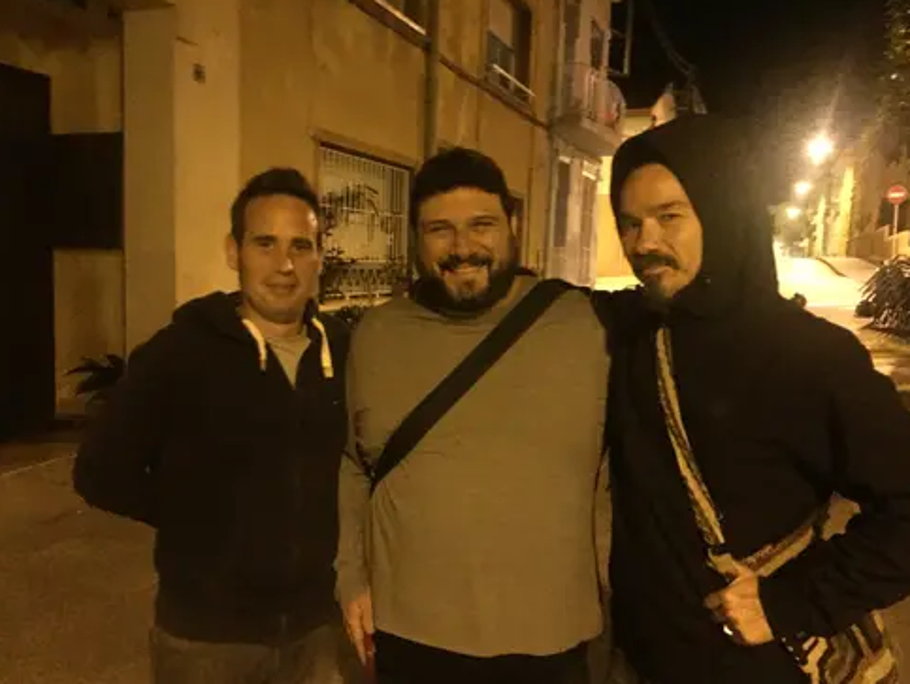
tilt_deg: -5.3
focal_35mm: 30
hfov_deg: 59.9
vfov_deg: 46.8
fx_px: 789
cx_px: 450
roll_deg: -3.6
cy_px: 336
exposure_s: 1/17
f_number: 2.2
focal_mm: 4.15
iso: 2000
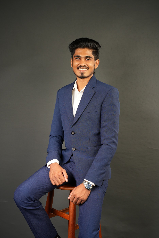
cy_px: 119
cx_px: 80
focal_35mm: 50
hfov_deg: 27.0
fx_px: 331
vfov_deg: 39.6
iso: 400
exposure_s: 1/200
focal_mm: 50
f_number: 5.6
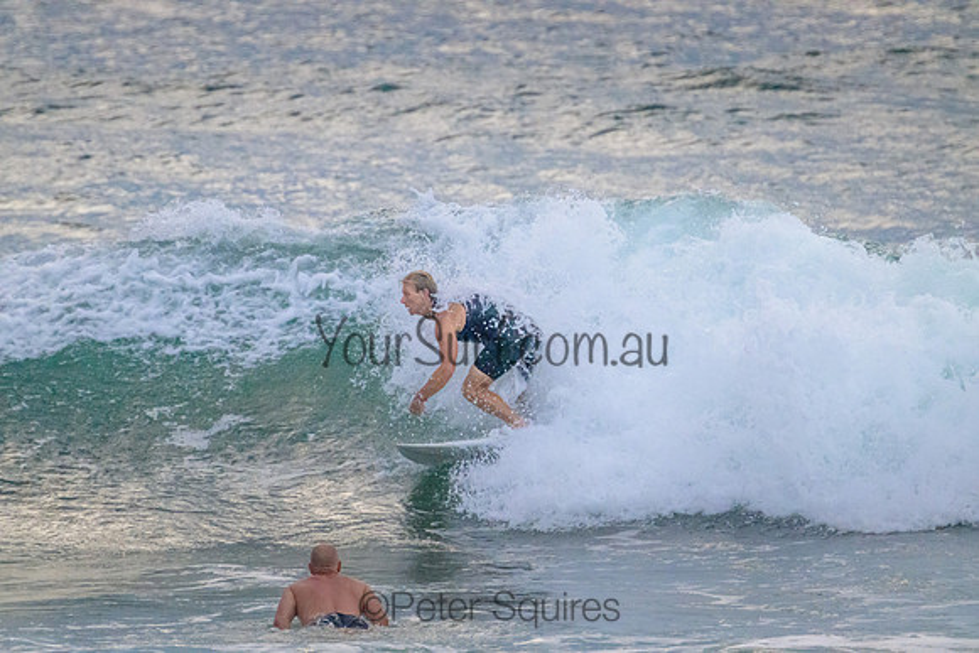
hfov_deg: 2.6
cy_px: 326
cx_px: 490
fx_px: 21760
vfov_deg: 1.7
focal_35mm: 800
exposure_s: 1/800
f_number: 11
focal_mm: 800
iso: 10000
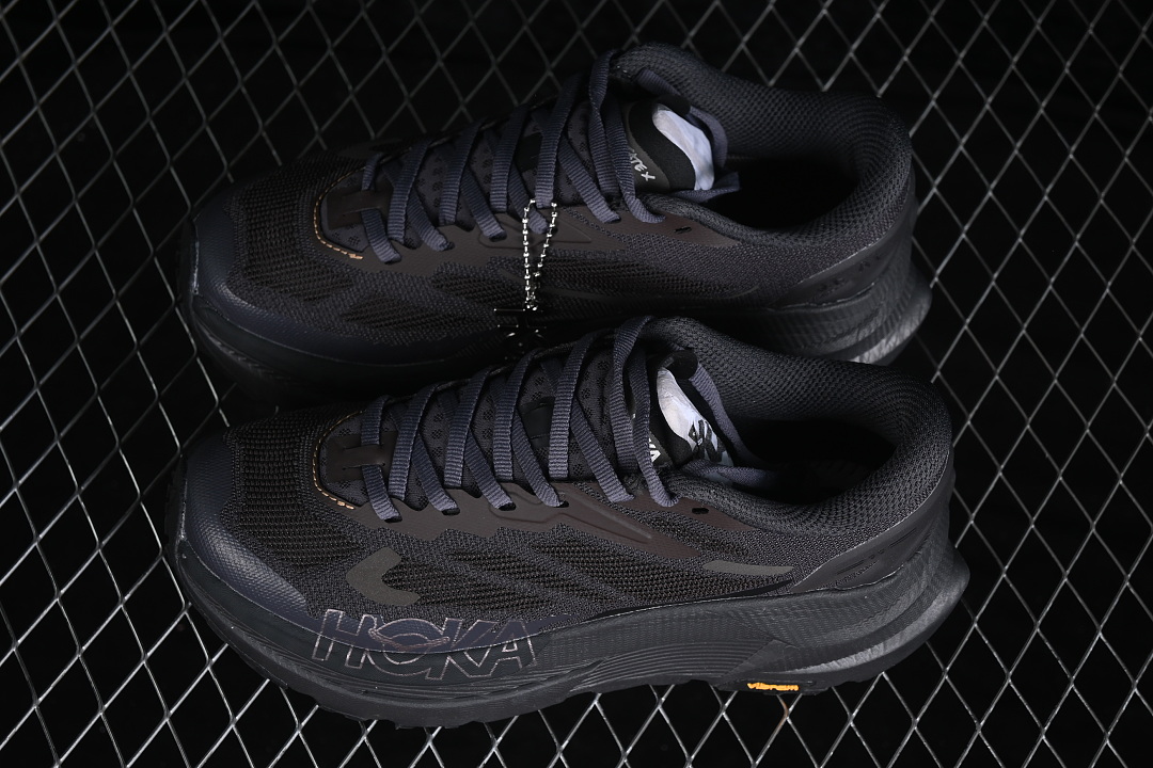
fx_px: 2402
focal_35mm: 75
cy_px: 384
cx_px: 576
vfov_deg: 18.2
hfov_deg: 27.0
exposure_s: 1/60
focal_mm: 50
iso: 160
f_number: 6.3
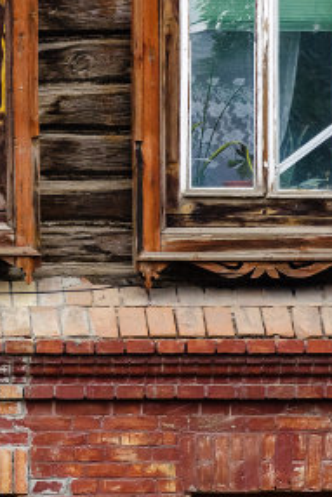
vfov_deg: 8.0
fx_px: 3551
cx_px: 85
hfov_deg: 5.4
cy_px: 56
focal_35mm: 257
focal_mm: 120
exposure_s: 1/250
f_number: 8
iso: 2500
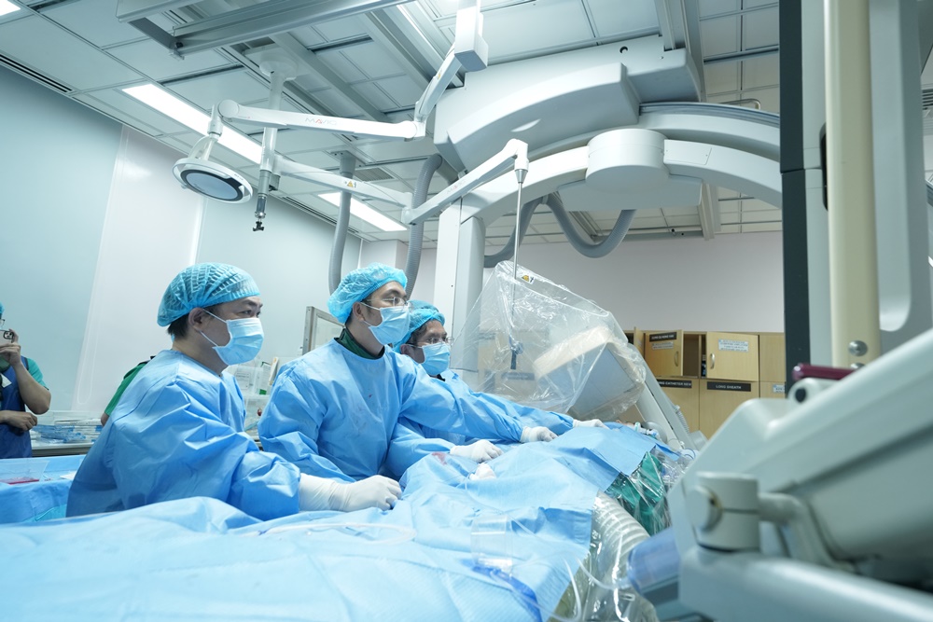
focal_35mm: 24
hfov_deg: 73.7
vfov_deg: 53.1
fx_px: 622
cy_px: 311
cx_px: 466
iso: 2500
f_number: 5.6
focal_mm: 24
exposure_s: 1/80
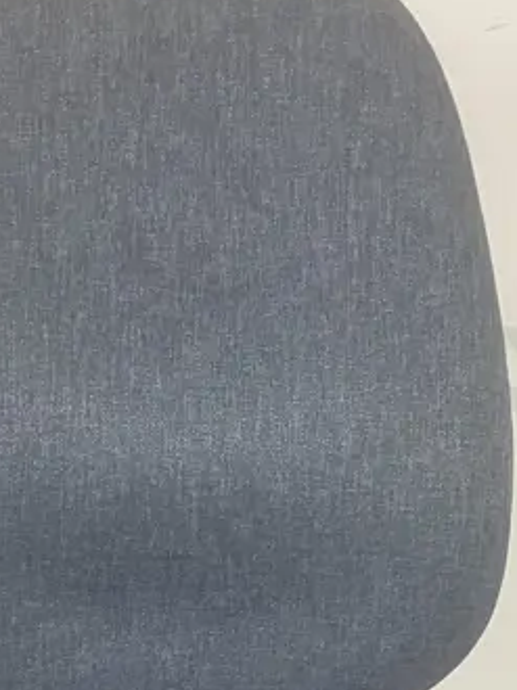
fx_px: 1735
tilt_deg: -27.2
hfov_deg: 16.9
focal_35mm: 87
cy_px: 805
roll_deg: -0.4
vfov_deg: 21.1
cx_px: 184
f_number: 1.8
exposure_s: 1/50
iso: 320
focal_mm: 3.99
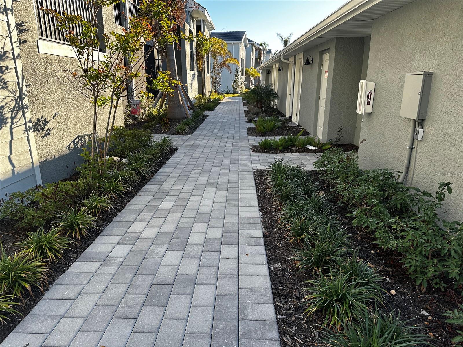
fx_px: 321
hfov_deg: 71.6
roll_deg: -1.2
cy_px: 174
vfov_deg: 56.8
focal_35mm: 24
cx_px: 232
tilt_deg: -15.5
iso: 80
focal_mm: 6.86
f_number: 1.78
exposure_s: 1/729
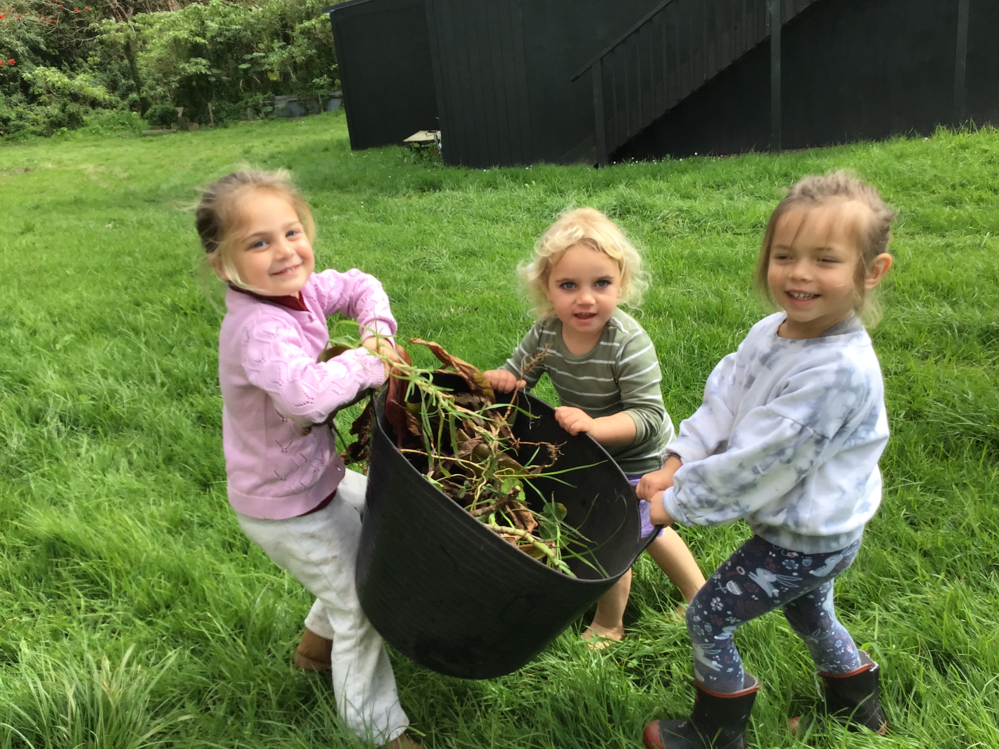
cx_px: 500
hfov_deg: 58.4
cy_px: 374
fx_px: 895
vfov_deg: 45.4
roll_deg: +4.8
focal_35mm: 31
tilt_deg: -21.1
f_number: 2.4
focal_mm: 3.3
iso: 25
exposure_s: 1/491
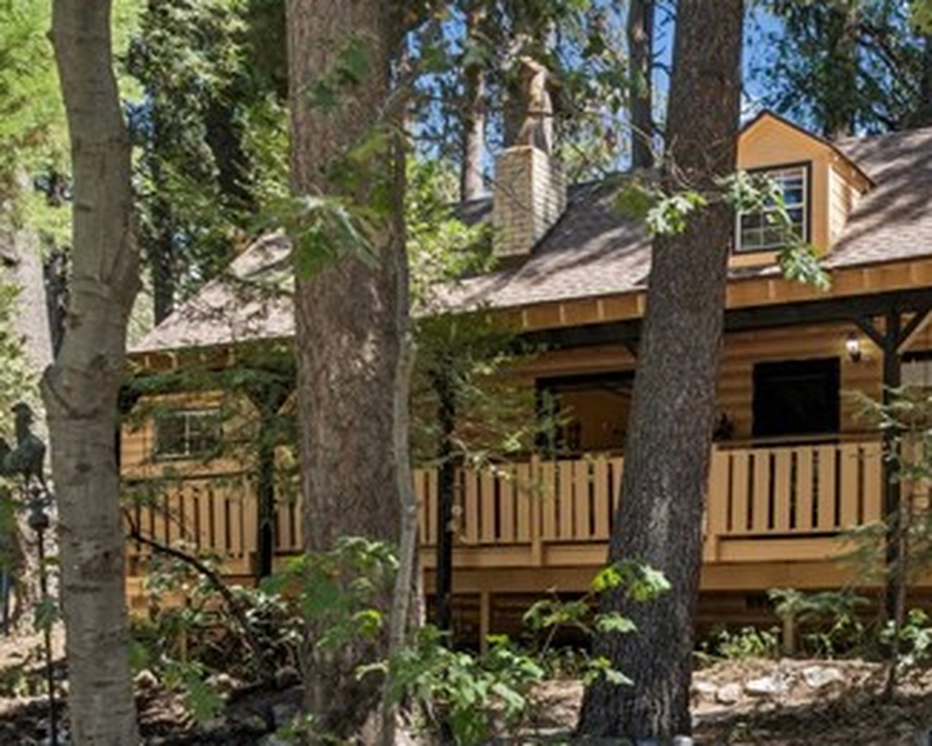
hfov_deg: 37.5
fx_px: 1269
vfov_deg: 31.5
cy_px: 645
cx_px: 852
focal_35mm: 46
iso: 100
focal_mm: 12.3
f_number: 2.8
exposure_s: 1/20
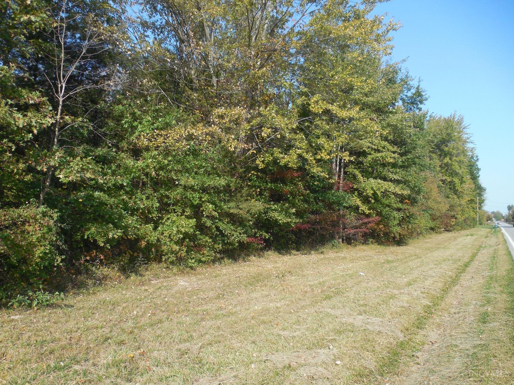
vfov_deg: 54.9
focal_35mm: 25
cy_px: 192
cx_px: 257
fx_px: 371
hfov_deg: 69.4
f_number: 3.3
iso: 125
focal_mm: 4.5
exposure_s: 1/800
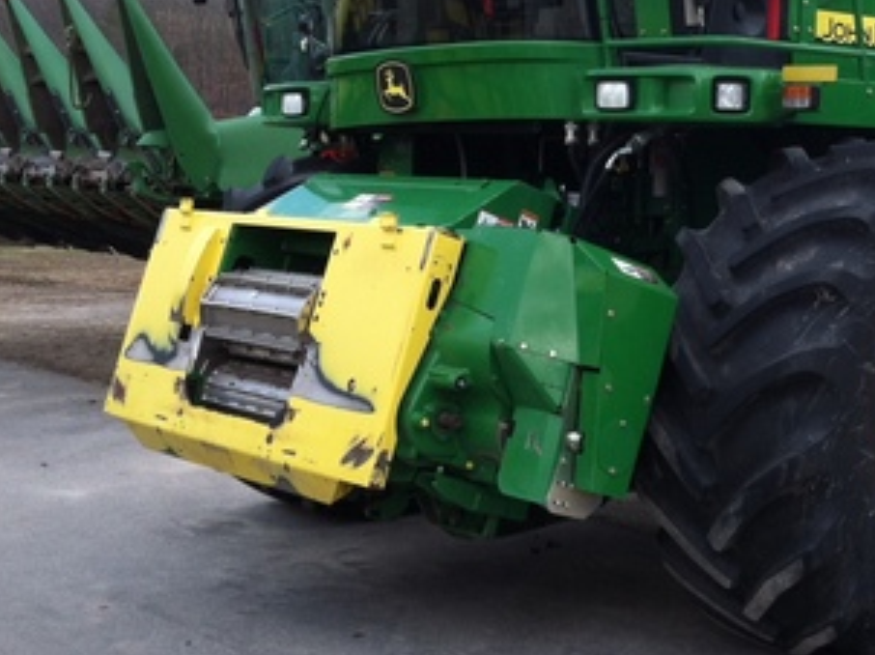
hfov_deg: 30.0
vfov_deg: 23.0
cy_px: 142
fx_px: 1591
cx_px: 710
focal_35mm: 63
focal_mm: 3.85
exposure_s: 1/191
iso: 80
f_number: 2.8
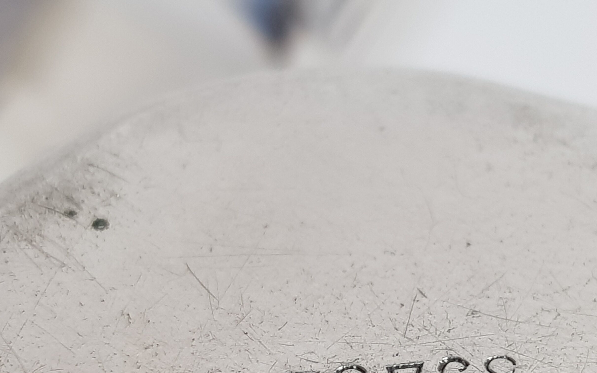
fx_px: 748
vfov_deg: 25.2
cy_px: 447
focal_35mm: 46
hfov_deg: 43.3
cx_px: 349
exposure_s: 1/50
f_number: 1.7
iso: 50
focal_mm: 4.2
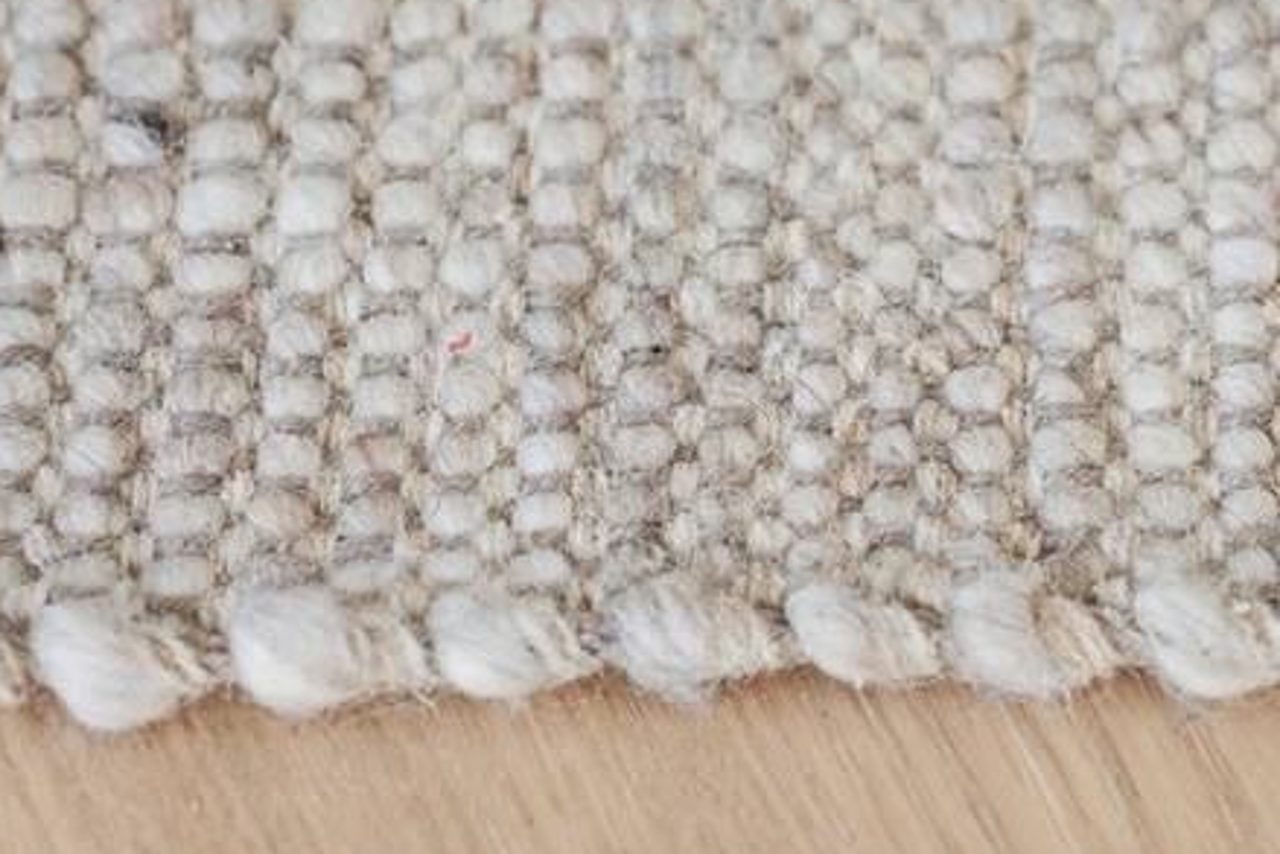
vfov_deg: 7.4
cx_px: 1187
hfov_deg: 11.0
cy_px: 191
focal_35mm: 186
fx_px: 6615
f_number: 3.5
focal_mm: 85
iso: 160
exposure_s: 1/100
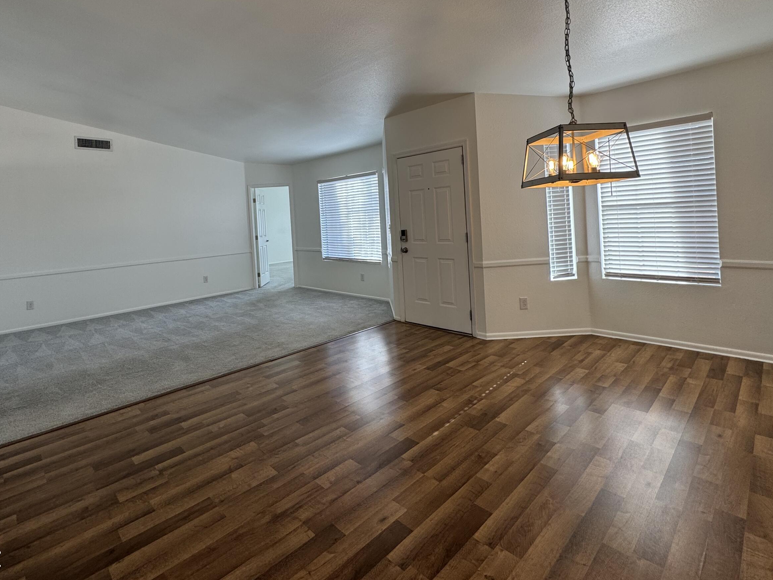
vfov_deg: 70.5
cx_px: 346
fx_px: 402
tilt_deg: -0.6
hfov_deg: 87.4
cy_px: 221
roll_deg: +3.1
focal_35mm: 18
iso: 40
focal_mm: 2.22
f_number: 2.2
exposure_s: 1/120
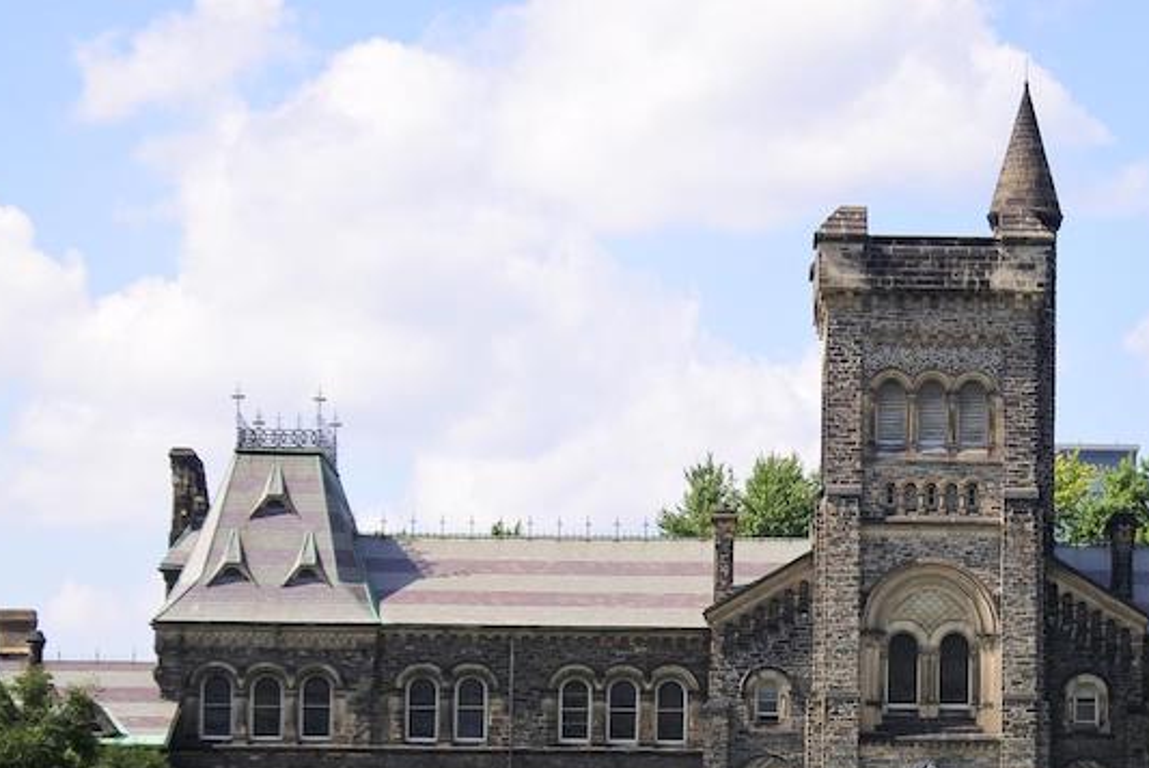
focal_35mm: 124
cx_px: 933
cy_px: 684
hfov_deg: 16.4
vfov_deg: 11.0
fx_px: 3960
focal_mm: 23.6
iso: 160
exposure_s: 1/500
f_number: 5
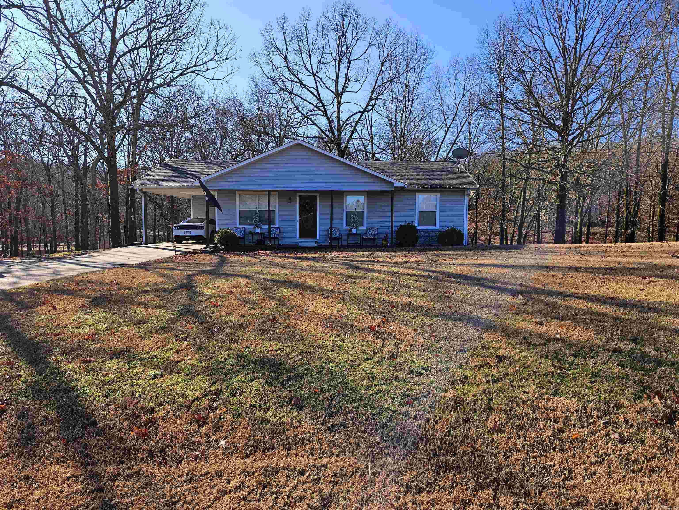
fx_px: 451
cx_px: 340
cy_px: 255
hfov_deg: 73.9
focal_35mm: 23
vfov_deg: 58.9
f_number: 1.8
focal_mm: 5.4
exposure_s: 1/1000
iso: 25
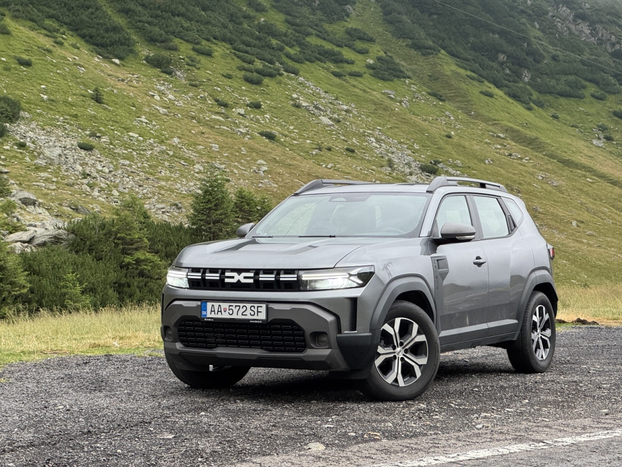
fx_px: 1384
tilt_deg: -1.3
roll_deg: +0.1
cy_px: 234
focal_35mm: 77
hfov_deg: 25.3
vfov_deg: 19.1
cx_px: 311
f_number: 2.8
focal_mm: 9
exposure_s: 1/196
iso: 125
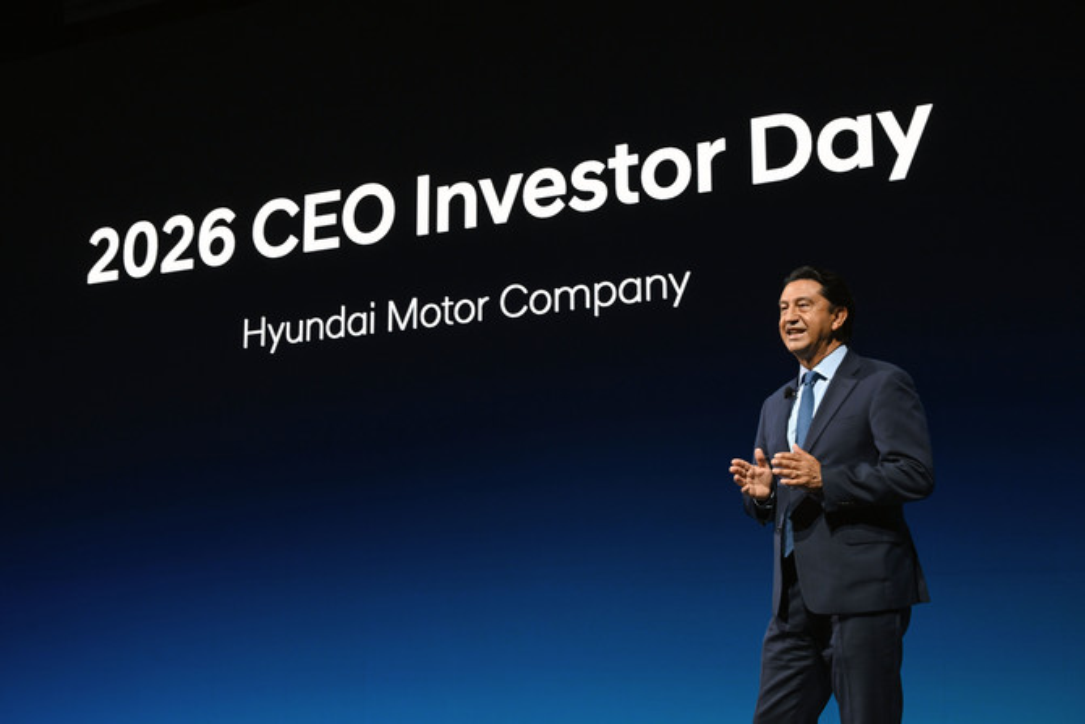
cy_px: 362
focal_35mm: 49
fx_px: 1477
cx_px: 542
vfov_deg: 27.5
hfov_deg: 40.3
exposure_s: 1/60
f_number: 8
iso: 1250
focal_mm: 49
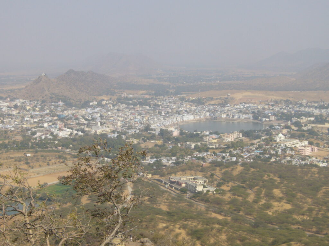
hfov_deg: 26.3
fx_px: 703
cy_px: 123
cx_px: 164
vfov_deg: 19.9
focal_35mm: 74
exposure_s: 1/320
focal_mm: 12.2
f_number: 8.2
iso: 80
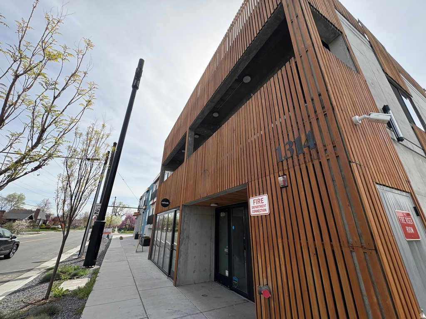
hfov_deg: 102.1
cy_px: 160
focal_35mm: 14
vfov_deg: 85.7
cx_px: 213
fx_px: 172
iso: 64
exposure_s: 1/1927
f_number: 2.2
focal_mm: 2.22
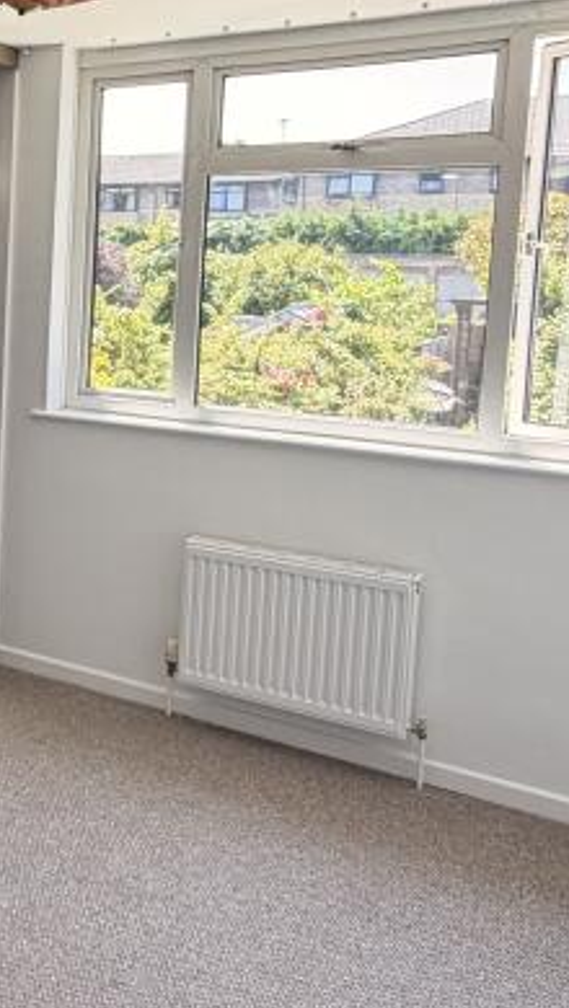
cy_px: 367
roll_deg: -2.2
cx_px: -132
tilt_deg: -5.3
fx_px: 1071
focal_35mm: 40
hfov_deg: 26.2
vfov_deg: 49.9
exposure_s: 1/143
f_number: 2.2
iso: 40
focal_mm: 2.22
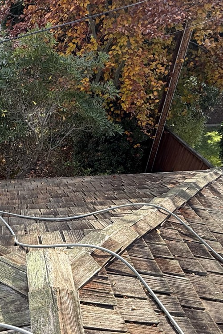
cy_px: 237
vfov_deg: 58.2
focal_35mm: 31
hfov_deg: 39.2
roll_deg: +2.2
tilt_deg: -41.4
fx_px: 288
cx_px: 21
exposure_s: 1/393
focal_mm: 2.22
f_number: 2.2
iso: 50
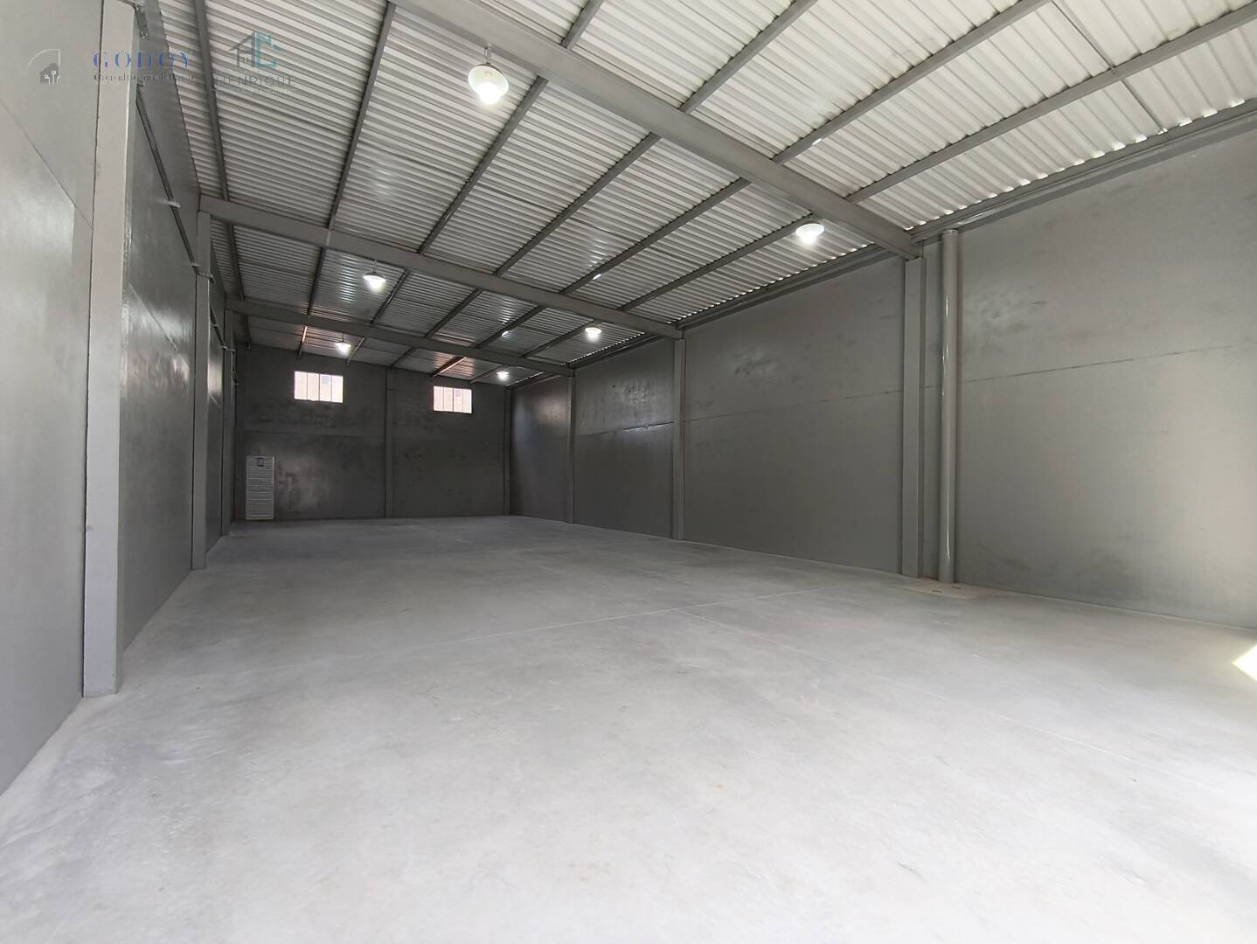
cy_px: 472
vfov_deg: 81.8
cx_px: 628
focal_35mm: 15
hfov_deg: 98.1
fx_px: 545
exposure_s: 1/141
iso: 50
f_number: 2.2
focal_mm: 1.65
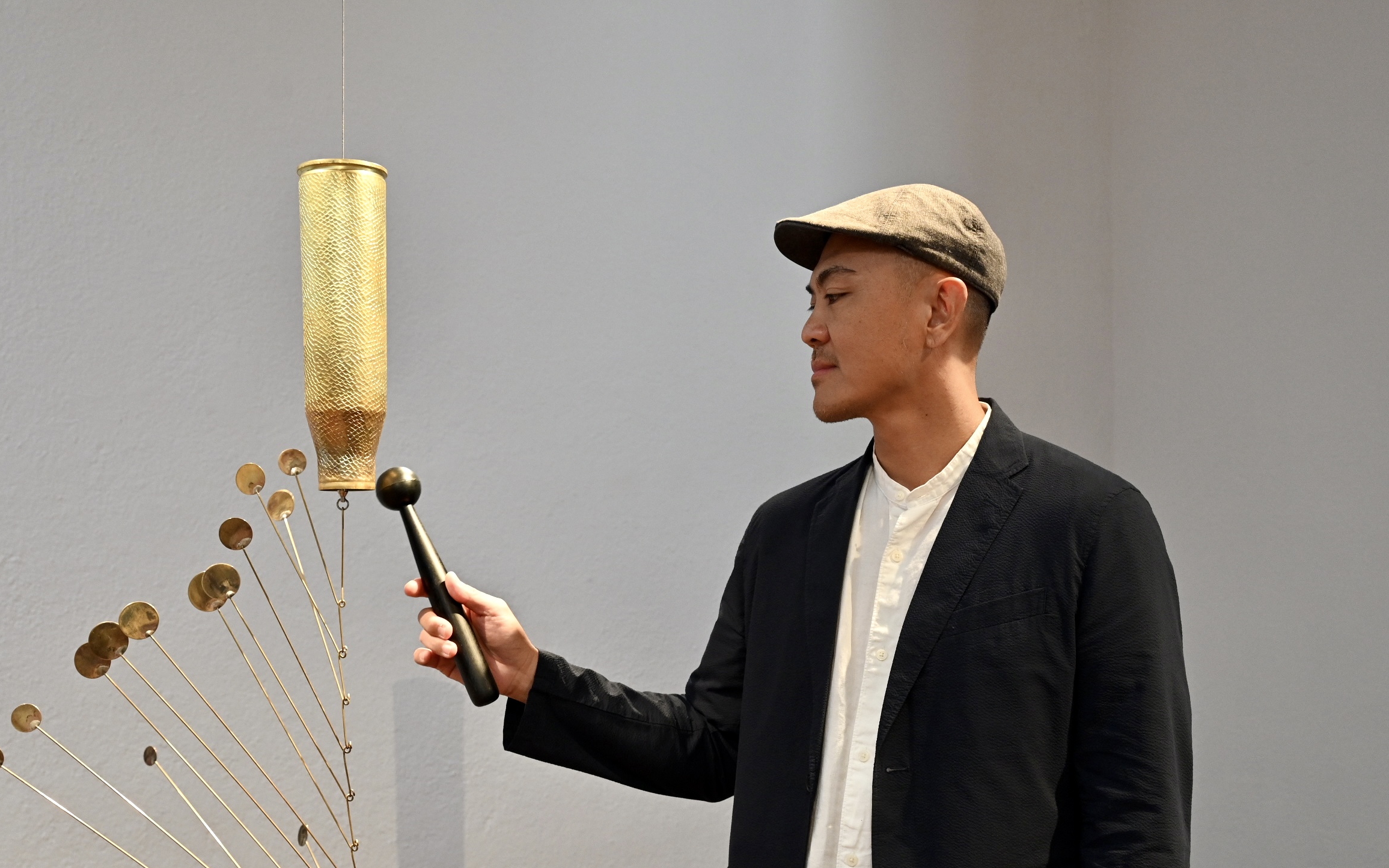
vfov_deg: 31.8
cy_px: 548
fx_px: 1514
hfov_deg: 49.3
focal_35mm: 40
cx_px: 713
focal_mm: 30
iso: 2000
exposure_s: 1/100
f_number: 5
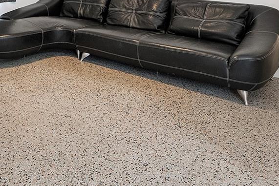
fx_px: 326
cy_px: -41
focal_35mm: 42
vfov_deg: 27.7
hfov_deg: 44.8
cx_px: 70
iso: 800
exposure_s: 1/8
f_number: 6.3
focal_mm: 10
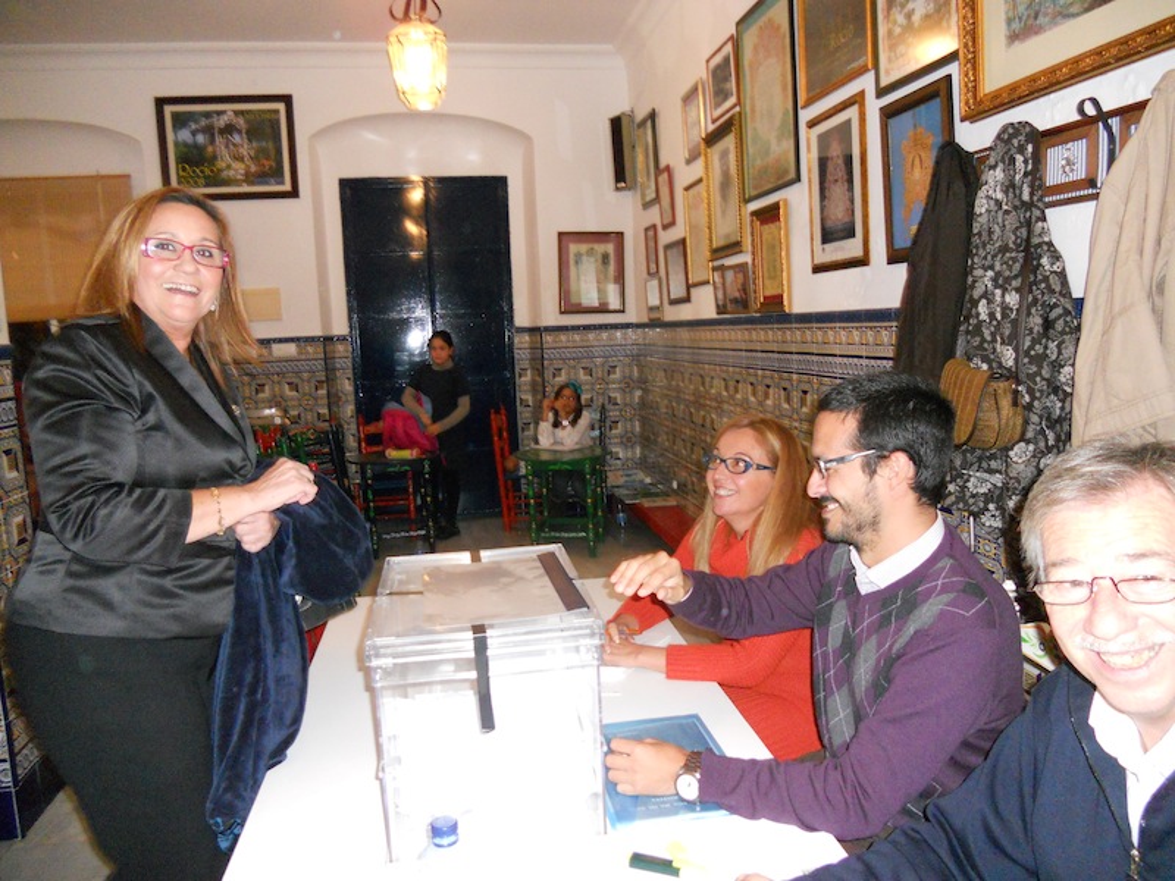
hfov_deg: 65.3
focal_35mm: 27
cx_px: 588
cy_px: 440
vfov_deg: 51.4
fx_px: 916
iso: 500
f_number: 3.2
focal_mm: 4.9
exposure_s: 1/25
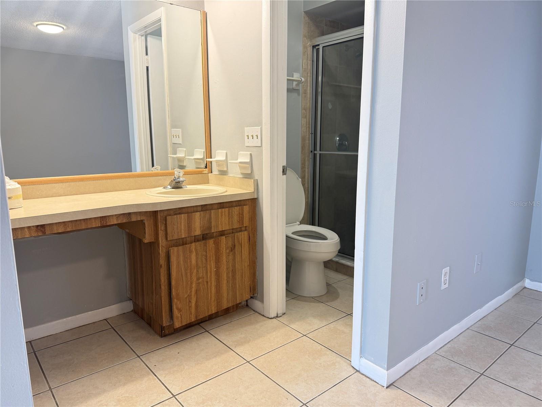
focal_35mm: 24
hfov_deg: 71.6
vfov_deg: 56.8
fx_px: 376
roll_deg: -0.1
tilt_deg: -9.7
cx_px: 271
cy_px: 204
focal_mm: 6.76
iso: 125
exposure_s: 1/60
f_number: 1.78
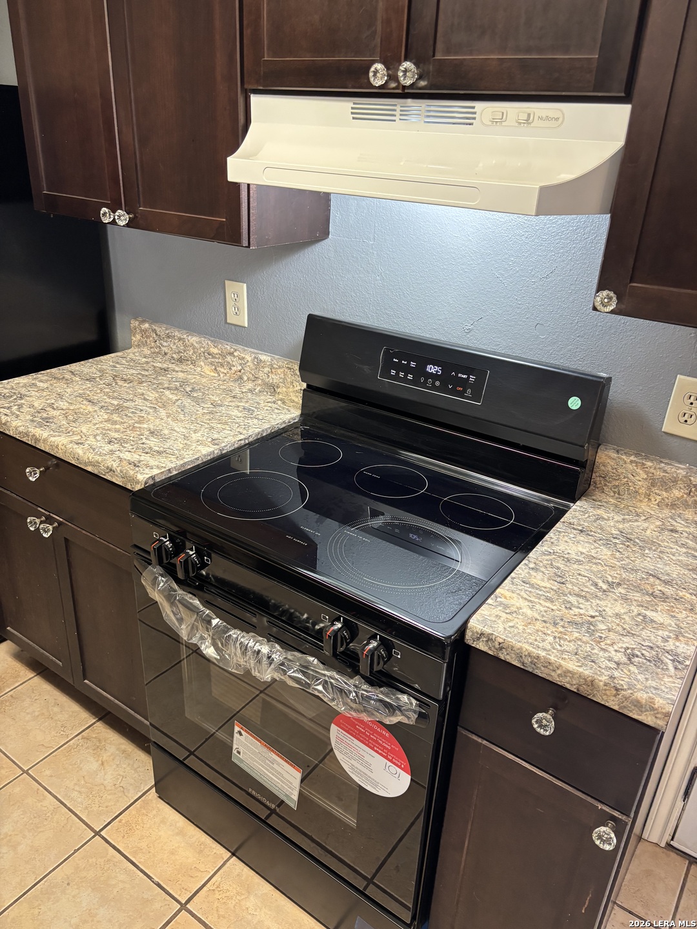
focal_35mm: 26
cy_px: 464
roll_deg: -4.3
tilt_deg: -25.4
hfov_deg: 53.1
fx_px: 698
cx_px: 348
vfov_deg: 67.3
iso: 200
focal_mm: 5.96
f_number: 1.6
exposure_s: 1/60
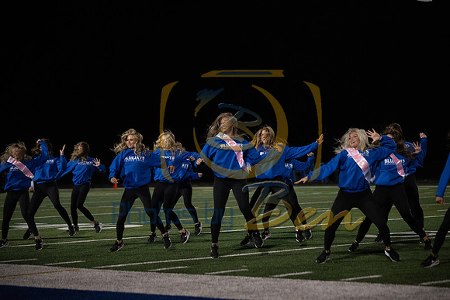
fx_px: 1375
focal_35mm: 110
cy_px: 150
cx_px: 225
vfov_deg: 12.5
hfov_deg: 18.6
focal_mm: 110
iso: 5000
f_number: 2.8
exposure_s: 1/1600
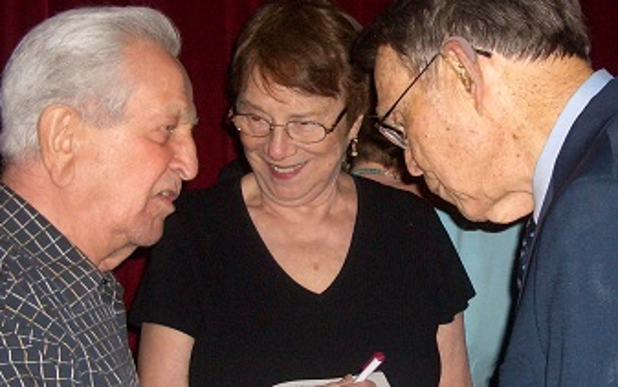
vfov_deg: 19.7
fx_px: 1112
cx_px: 365
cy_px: 207
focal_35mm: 66
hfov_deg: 31.0
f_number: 2.6
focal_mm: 5.8
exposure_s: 1/60
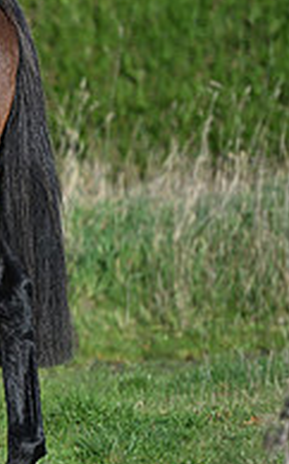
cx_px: -356
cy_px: 118
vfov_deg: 4.2
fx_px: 6348
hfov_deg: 2.6
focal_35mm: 503
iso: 140
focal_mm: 165
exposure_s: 1/1250
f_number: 3.5
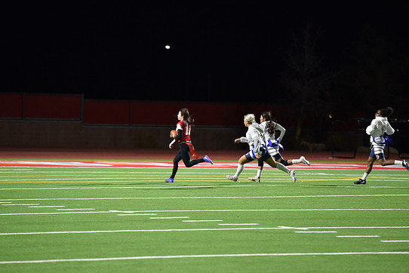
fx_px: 2432
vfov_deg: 6.4
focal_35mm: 214
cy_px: 135
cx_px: 195
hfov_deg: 9.6
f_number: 2.8
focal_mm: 200
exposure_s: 1/500
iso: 5000
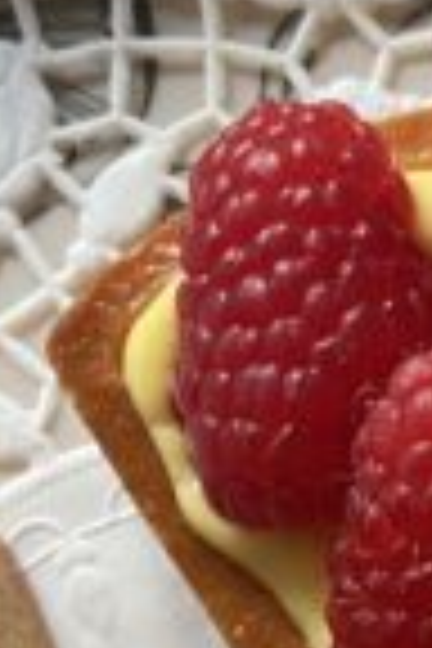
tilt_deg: -76.2
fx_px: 1692
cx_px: 614
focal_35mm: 94
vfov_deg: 21.6
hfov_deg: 13.8
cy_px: 418
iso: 160
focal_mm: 4.25
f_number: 1.8
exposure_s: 1/60
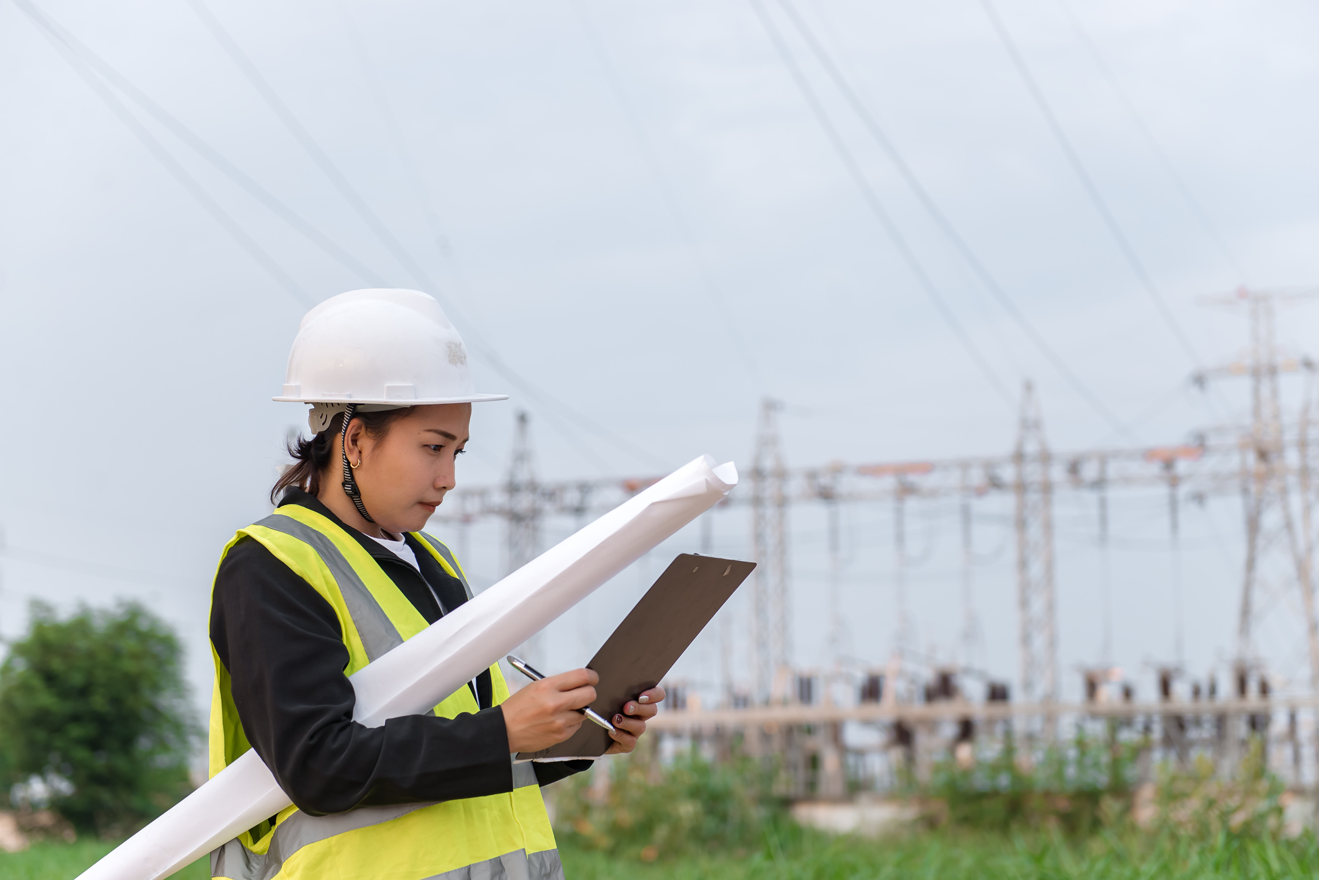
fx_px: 2566
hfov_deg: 28.8
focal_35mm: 70
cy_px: 440
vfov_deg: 19.5
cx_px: 660
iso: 100
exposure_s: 1/160
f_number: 3.5
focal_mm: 70
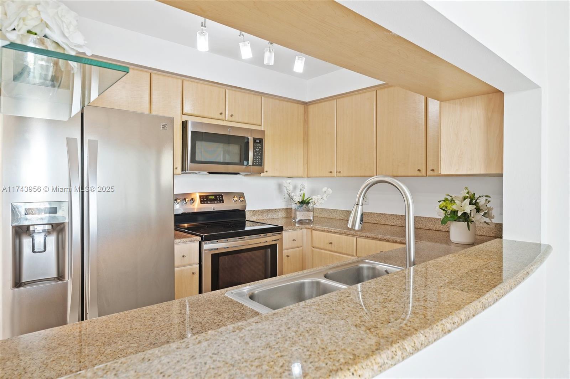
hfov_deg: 81.3
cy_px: 190
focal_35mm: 21
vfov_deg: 59.4
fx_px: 332
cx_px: 285
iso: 200
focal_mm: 21
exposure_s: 1/2
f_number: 8
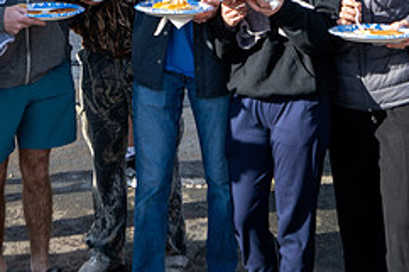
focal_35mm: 66
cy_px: -38
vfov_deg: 19.6
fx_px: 749
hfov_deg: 30.4
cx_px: 150
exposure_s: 1/2500
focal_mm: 27.5
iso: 250
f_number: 4
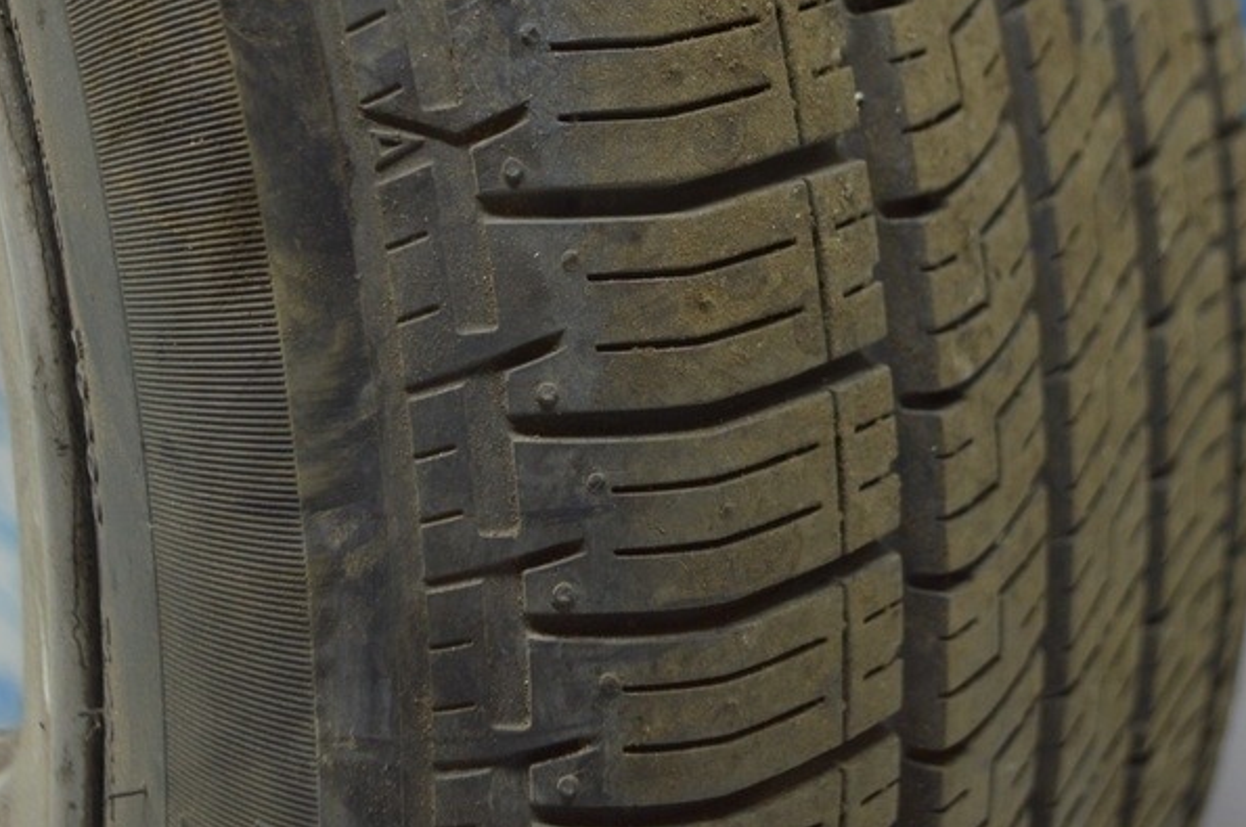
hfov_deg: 32.4
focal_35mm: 62
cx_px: 580
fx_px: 2143
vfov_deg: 21.5
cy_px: 137
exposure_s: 1/50
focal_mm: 24
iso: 400
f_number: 4
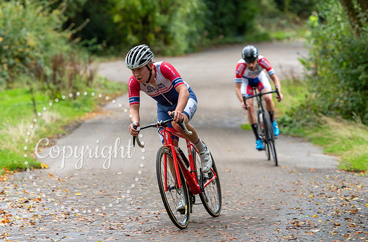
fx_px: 1640
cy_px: 96
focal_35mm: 161
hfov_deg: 12.8
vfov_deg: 8.4
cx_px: 149
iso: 250
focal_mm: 130
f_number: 3.2
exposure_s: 1/500
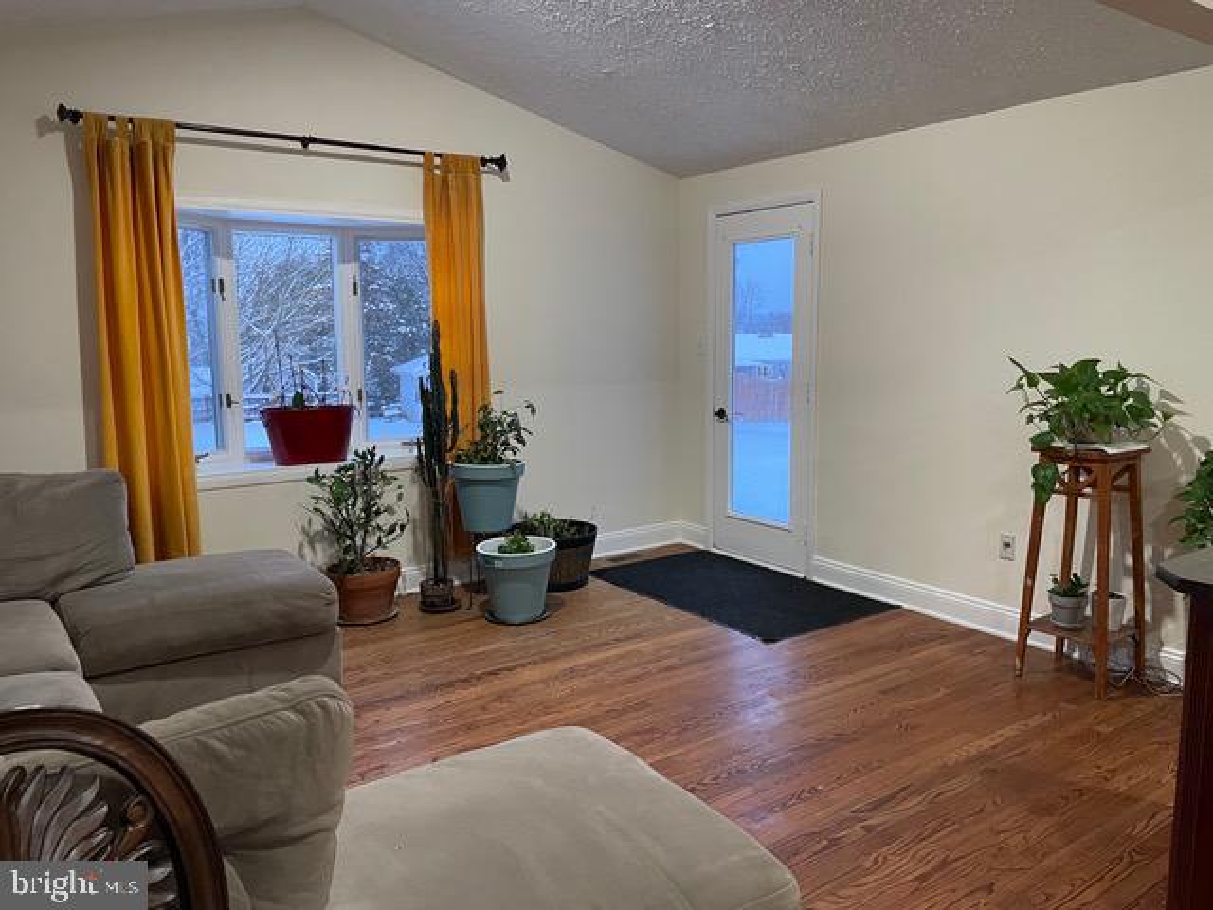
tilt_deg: -7.1
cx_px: 606
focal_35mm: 26
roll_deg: +1.0
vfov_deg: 53.1
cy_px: 455
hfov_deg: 67.3
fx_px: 911
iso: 400
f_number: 1.6
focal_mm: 4.2
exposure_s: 1/60
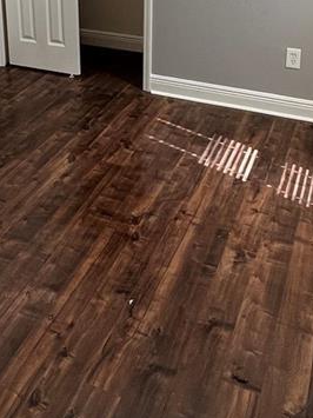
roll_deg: +1.1
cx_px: 95
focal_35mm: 44
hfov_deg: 32.5
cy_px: 8
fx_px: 531
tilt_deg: -16.1
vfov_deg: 38.5
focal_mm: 1.57
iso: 125
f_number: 1.8
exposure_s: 1/120
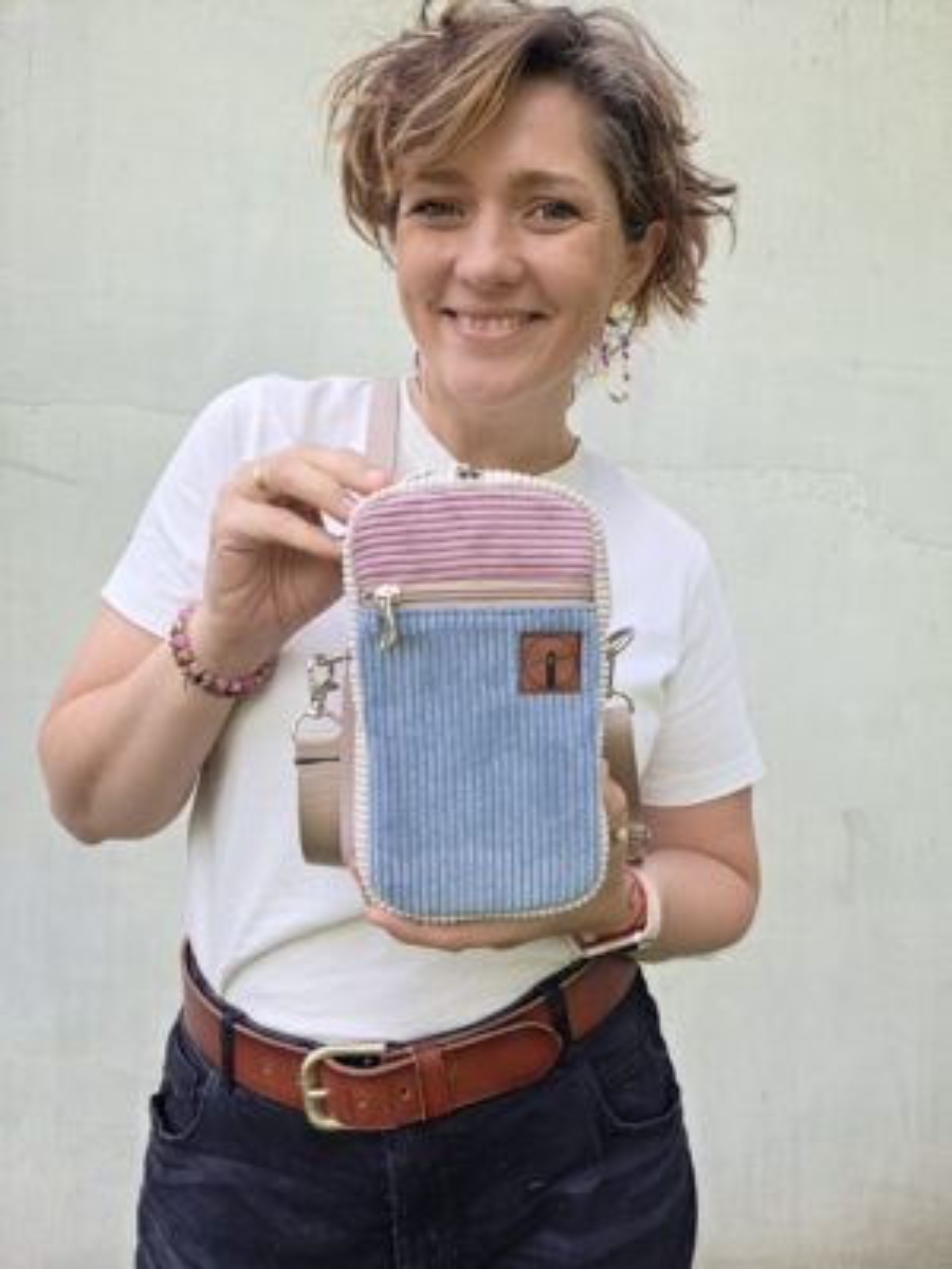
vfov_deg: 73.9
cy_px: 634
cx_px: 476
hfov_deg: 58.9
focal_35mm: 23
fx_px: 843
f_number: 2.2
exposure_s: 1/332
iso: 40
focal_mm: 3.3
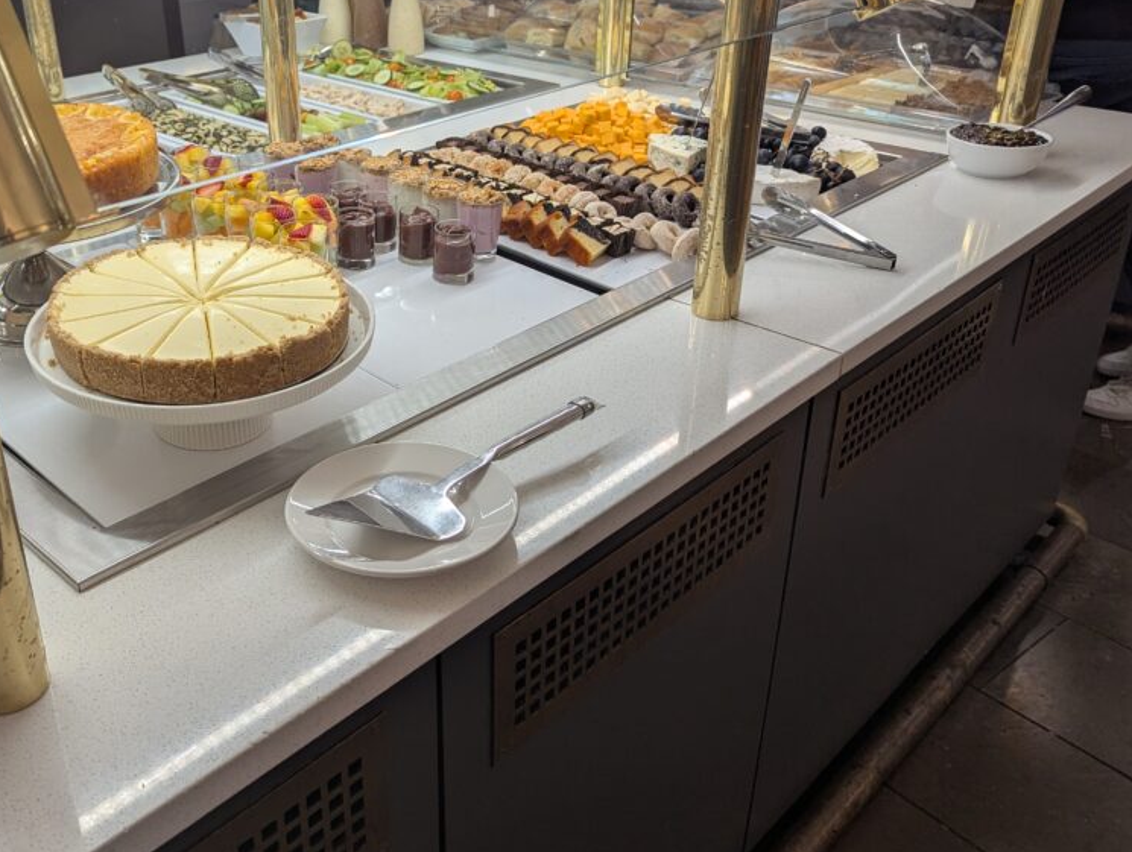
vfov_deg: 42.9
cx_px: 404
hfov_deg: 54.5
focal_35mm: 33
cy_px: 349
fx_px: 1081
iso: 262
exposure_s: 1/120
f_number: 1.85
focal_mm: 6.81
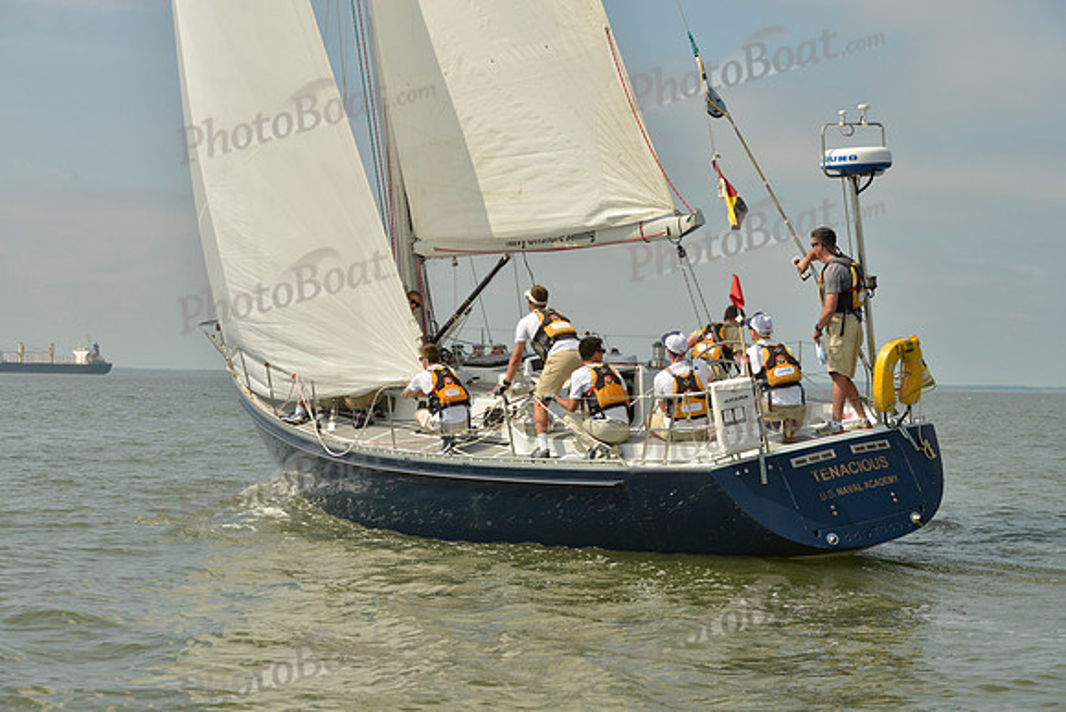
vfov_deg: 19.5
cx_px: 533
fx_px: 2073
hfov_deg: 28.8
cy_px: 356
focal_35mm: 70
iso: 280
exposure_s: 1/1250
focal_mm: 70
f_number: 9
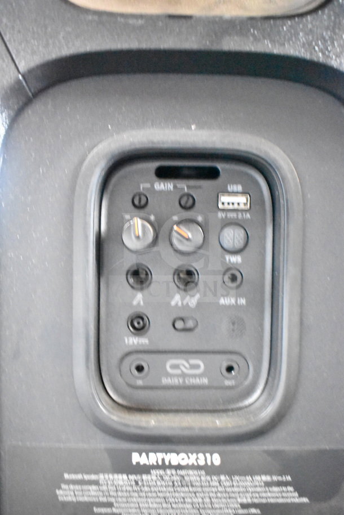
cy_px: 258
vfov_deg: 57.2
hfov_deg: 40.0
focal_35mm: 33
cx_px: 172
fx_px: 473
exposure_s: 1/40
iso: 22800
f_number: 3.8
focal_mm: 22
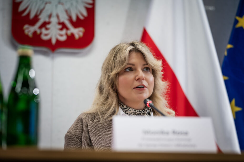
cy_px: 81
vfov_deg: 16.0
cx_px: 122
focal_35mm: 85
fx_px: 576
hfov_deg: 23.9
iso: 720
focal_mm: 85
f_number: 2.8
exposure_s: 1/125
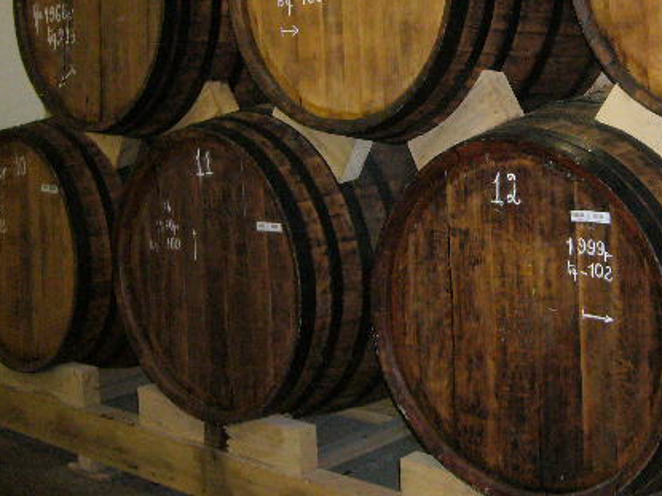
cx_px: 469
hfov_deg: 35.0
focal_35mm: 54
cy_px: 126
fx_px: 1032
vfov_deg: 26.7
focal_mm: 5.8
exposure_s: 1/60
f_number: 2.8
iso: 400
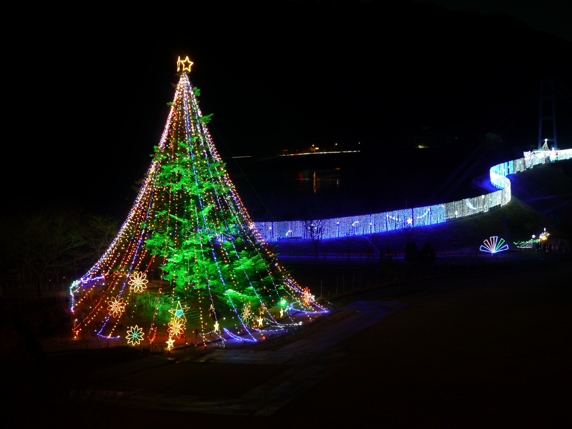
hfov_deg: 31.2
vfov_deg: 23.7
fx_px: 1024
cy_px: 214
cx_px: 286
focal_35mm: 62
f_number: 5.6
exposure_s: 1.6
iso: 160
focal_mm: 31
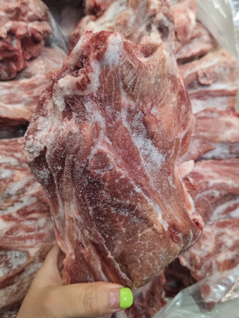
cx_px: 126
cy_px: 161
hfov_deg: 48.2
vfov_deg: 61.7
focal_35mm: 29
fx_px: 267
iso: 449
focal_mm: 5.56
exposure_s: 1/50
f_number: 1.88
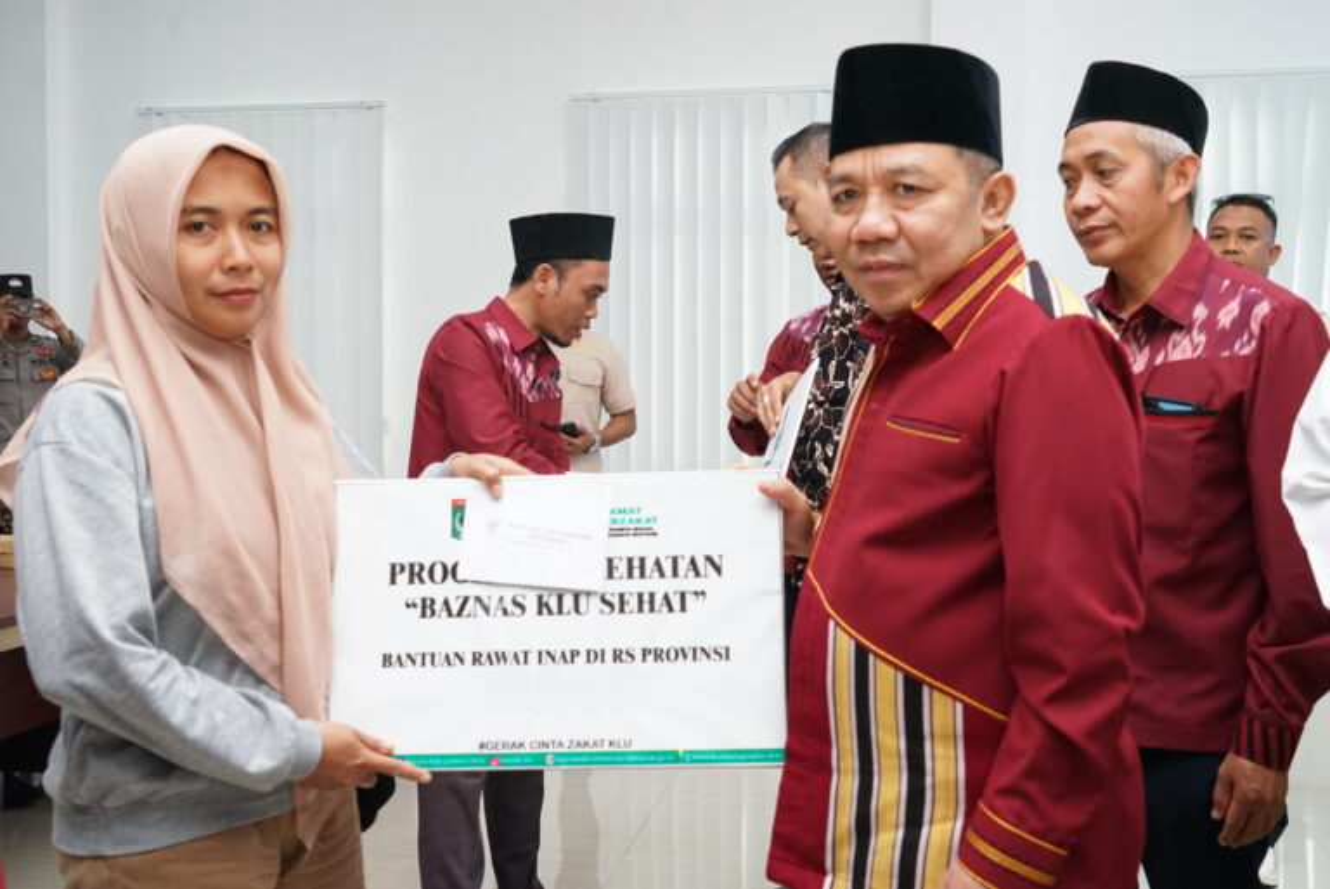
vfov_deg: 35.1
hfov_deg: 50.7
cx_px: 665
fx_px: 1405
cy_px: 444
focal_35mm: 38
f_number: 7.1
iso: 4000
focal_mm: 38
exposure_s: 1/100
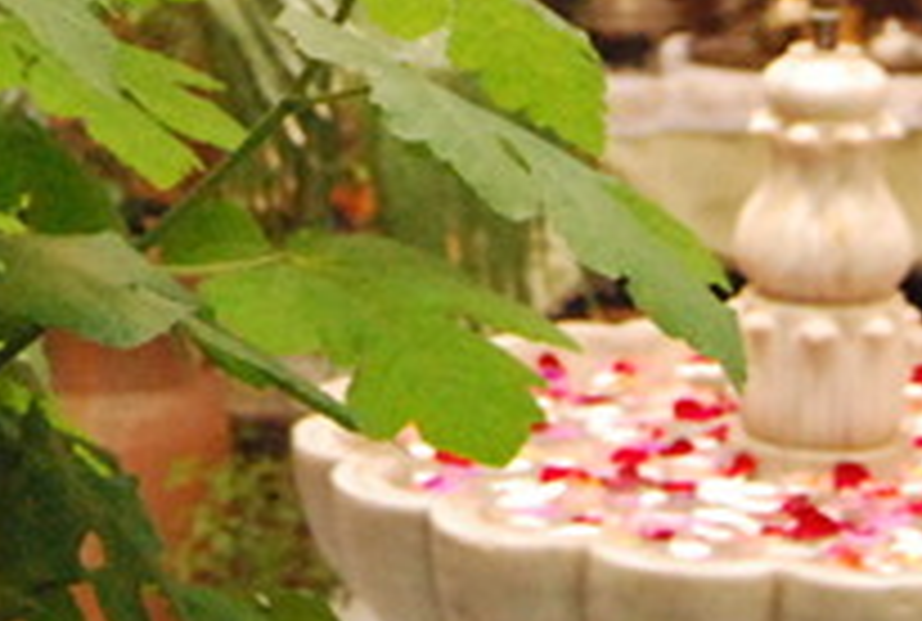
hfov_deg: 13.4
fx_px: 3904
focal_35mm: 152
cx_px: 171
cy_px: -380
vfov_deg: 8.8
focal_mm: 26
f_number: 4.2
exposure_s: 1/250
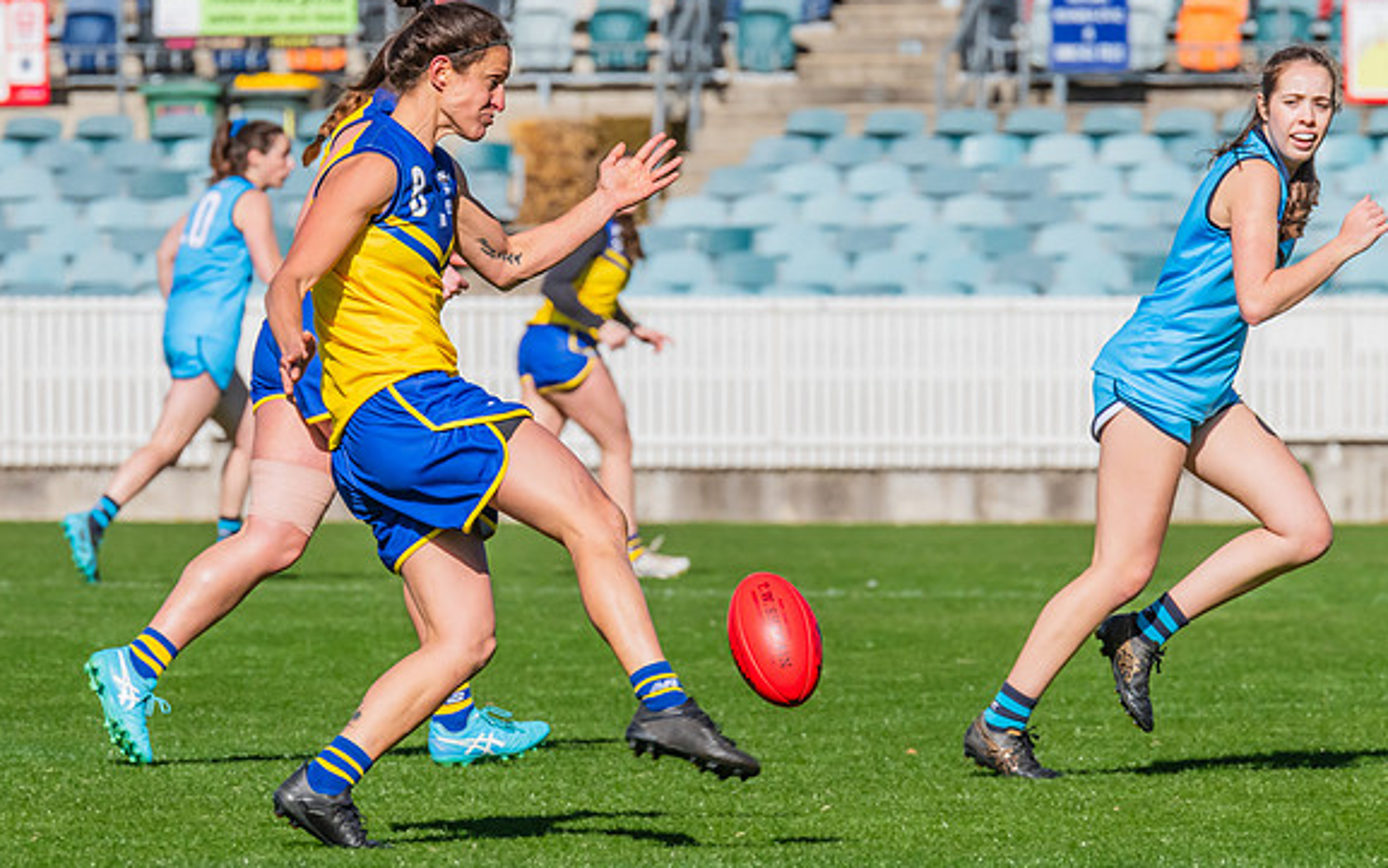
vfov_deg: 2.2
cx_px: 610
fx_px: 22854
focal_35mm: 604
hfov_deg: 3.5
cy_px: 318
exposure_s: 1/1250
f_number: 14
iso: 800
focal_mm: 420
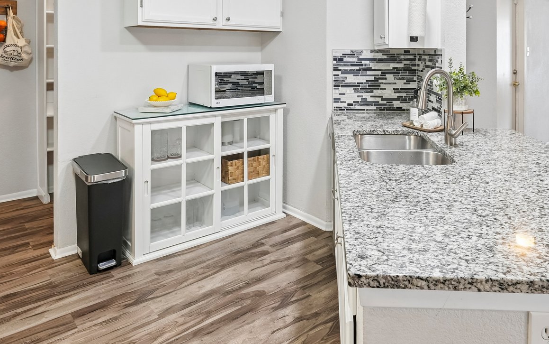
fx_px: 404
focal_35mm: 27
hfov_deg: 68.2
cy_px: 50
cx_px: 299
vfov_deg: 43.0
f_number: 8
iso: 800
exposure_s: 1/20
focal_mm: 15
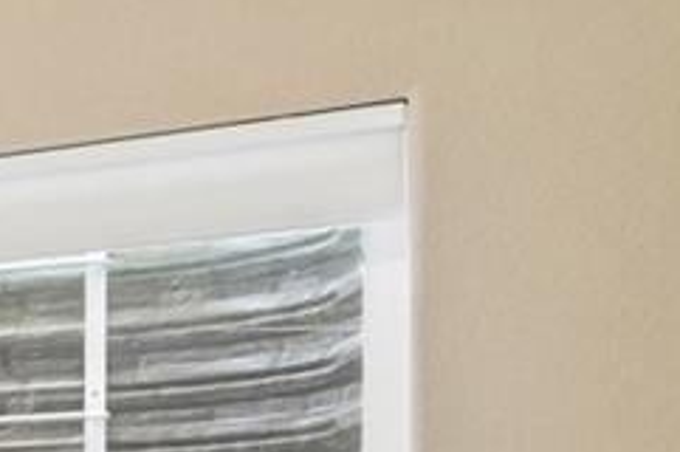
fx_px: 1905
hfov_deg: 10.3
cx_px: -1563
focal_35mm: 101
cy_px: 644
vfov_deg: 12.9
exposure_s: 1/3.33
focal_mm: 10
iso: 800
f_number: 8
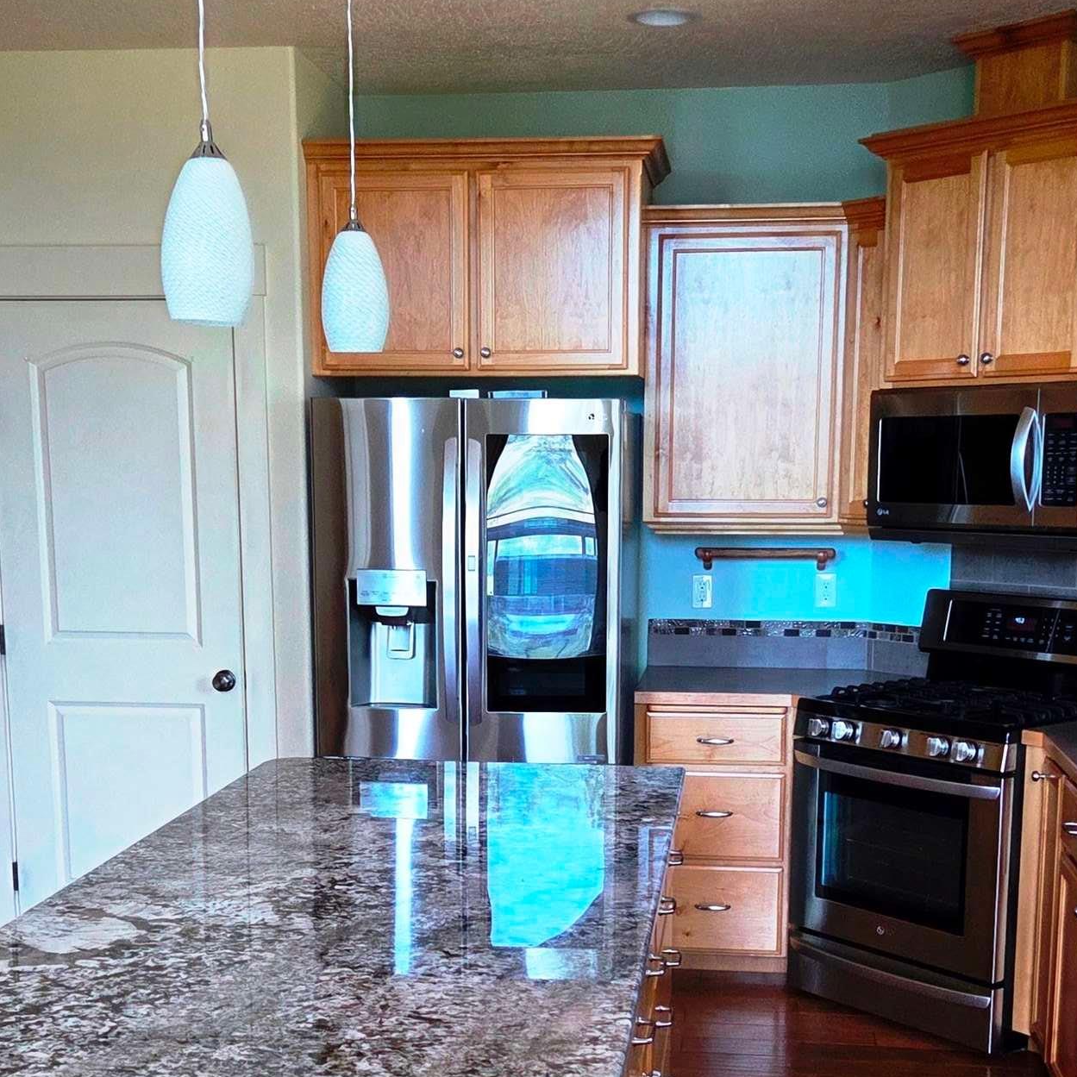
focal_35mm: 50
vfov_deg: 33.6
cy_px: 749
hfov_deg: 34.0
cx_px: 482
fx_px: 1760
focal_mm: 5.4
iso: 250
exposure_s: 1/120
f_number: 1.8
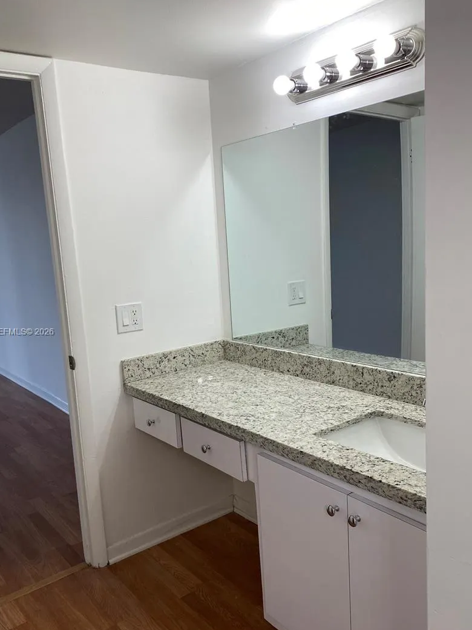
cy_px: 333
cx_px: 214
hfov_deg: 46.7
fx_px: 545
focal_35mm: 30
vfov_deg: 59.9
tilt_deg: -8.5
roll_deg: +4.6
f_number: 1.8
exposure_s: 1/120
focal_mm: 4.25
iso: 50
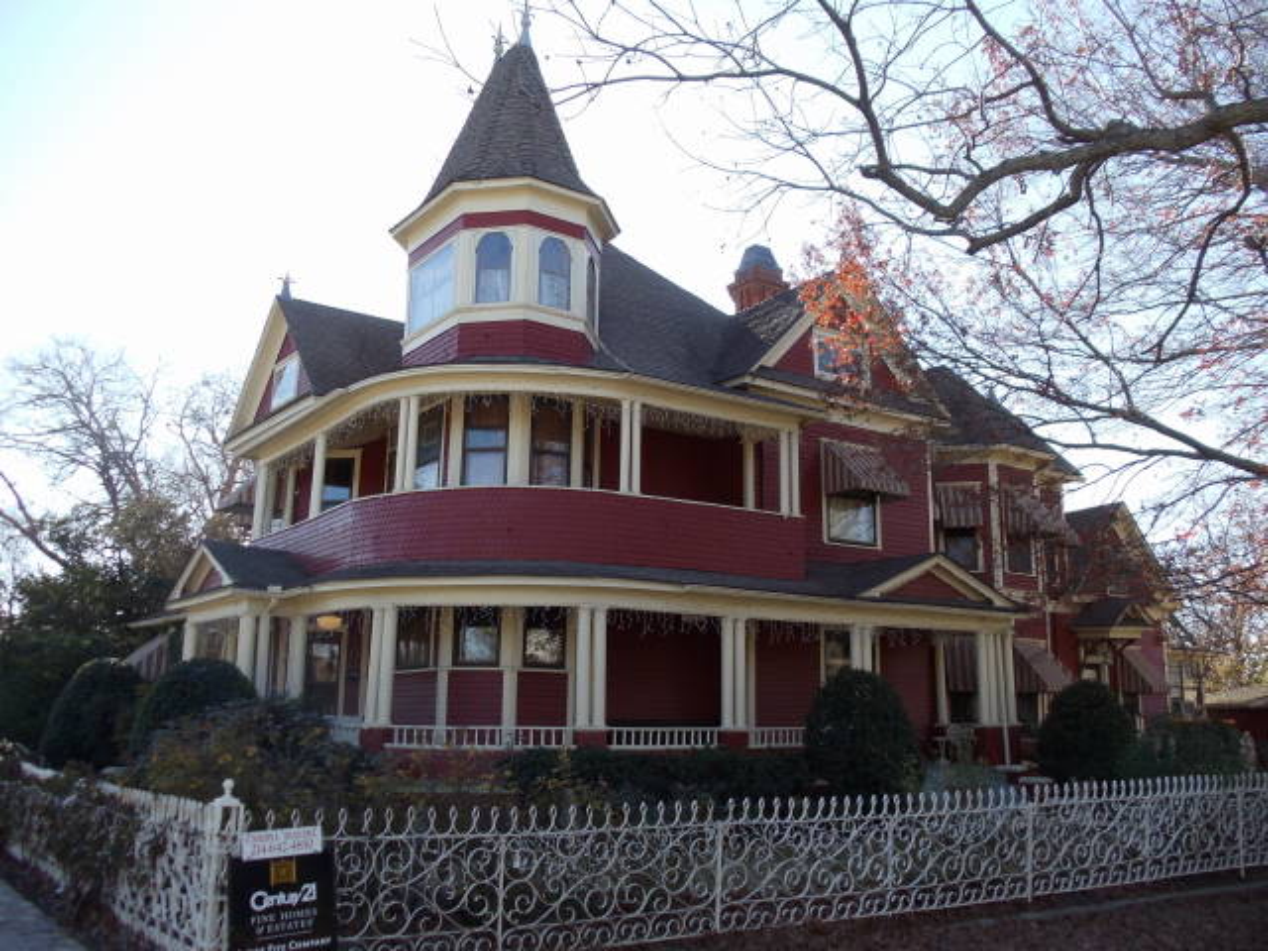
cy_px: 476
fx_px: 1612
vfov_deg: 32.9
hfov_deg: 42.9
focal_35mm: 44
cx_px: 634
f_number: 3.5
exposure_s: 1/250
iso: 100
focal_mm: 6
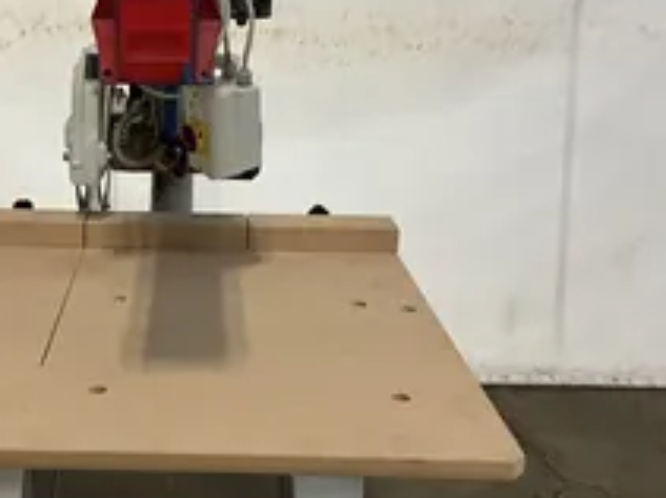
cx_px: 202
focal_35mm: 55
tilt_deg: -16.1
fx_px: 1058
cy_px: 230
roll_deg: -2.9
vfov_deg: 26.5
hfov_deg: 34.5
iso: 200
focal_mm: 3
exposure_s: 1/60
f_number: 1.8
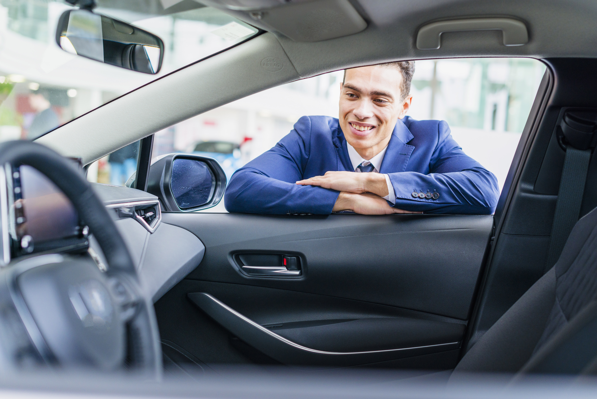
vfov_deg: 27.0
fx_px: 829
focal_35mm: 50
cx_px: 298
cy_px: 200
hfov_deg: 39.6
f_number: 2.8
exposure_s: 1/160
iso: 250
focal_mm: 50
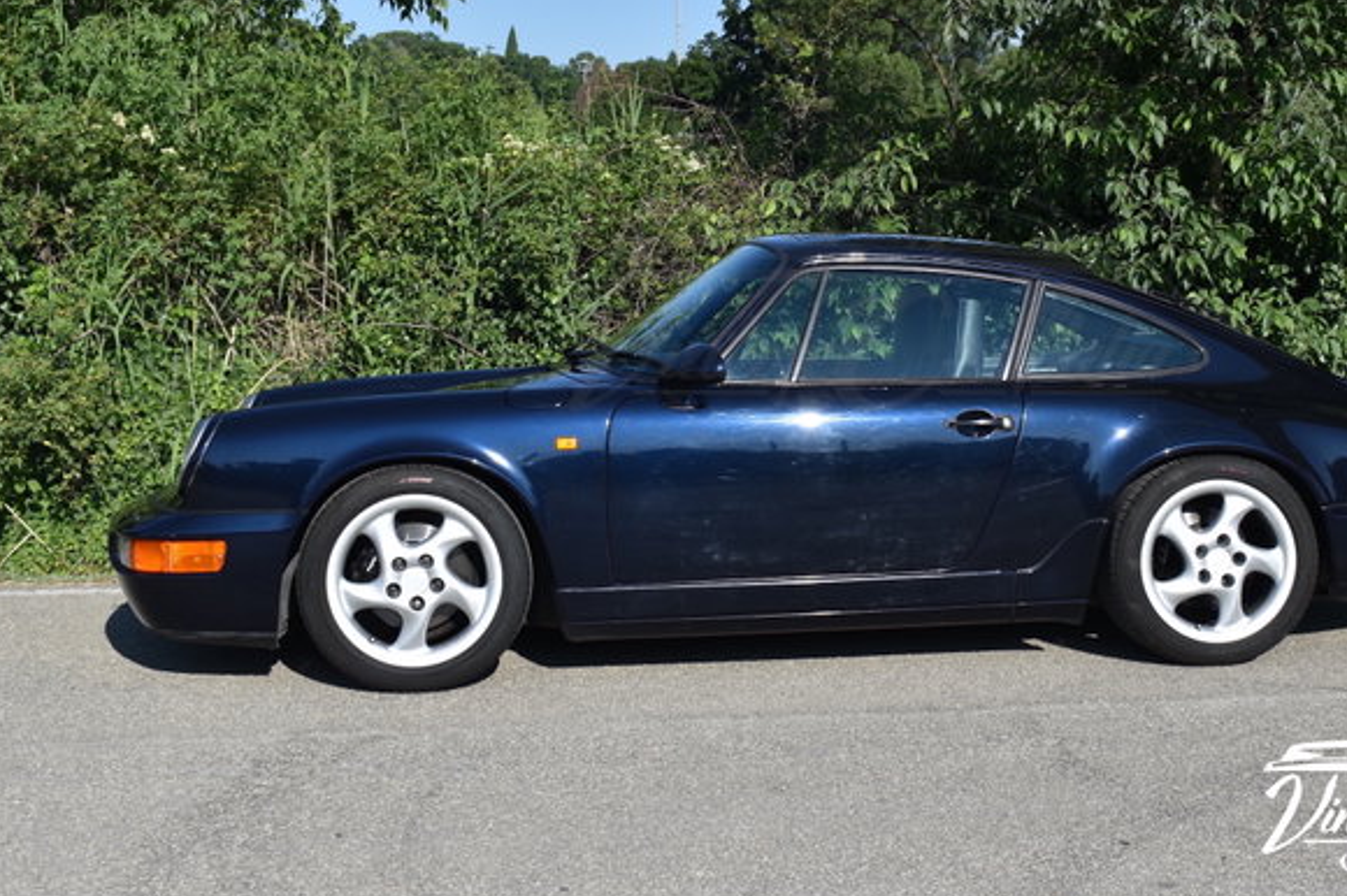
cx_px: 829
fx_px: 2007
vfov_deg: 25.1
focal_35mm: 54
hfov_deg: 36.9
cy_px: 334
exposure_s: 1/320
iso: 100
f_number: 8
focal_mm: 27
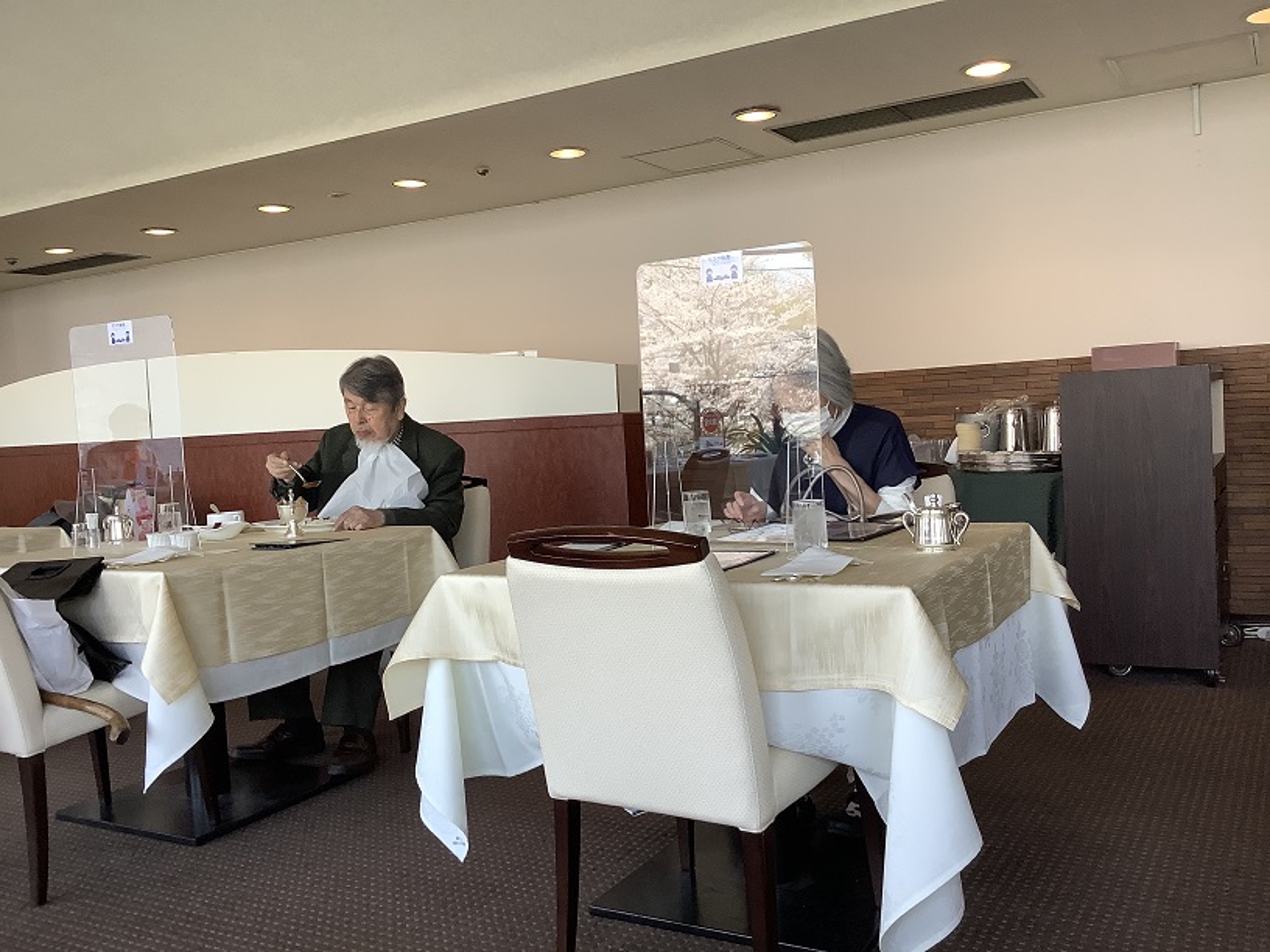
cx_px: 635
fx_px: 1137
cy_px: 476
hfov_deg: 58.4
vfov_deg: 45.4
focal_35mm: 31
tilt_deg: -3.3
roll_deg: +3.7
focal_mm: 3.3
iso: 80
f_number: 2.4
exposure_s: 1/100
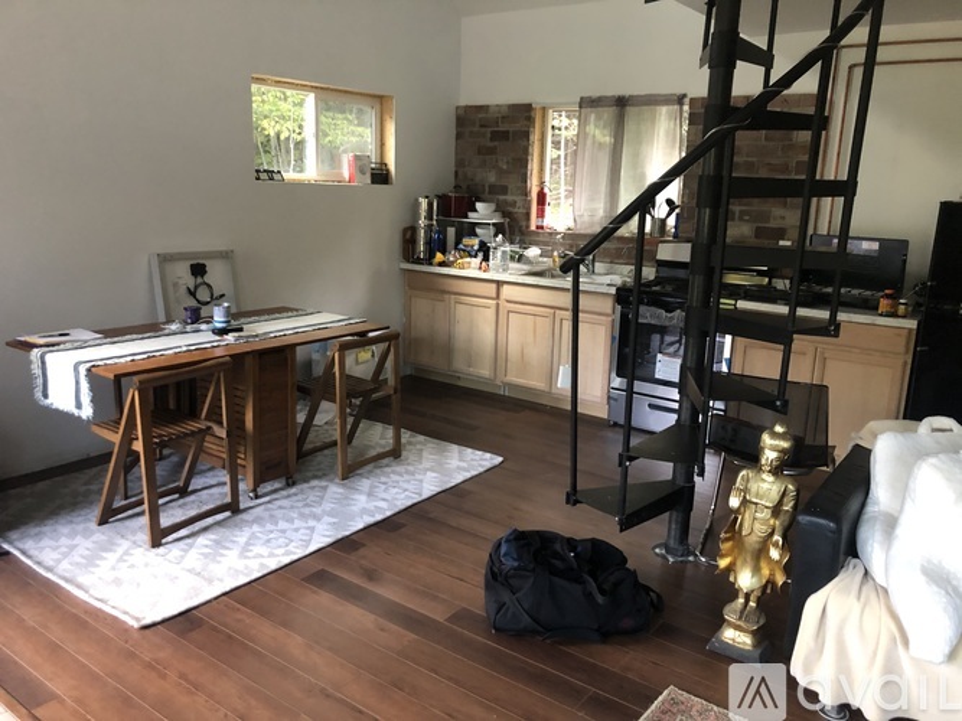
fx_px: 778
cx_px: 481
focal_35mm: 28
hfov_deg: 63.5
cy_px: 360
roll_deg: -0.6
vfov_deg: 49.7
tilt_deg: -11.7
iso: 100
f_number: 1.8
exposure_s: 1/9
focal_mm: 3.99
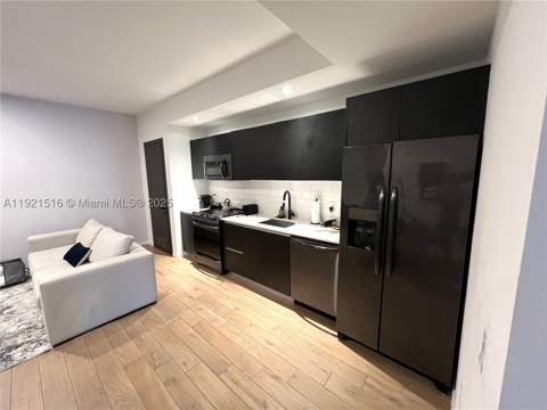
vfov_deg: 89.9
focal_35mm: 13
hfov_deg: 106.2
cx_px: 274
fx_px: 205
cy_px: 205
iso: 640
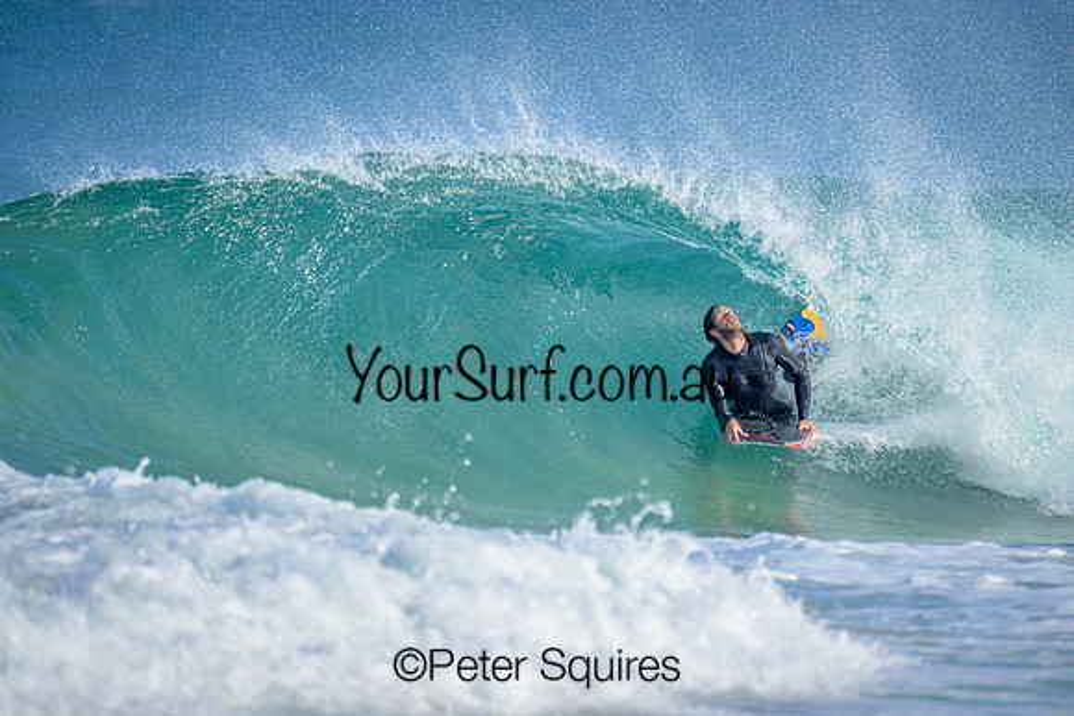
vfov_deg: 1.7
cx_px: 537
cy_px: 358
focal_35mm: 800
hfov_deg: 2.6
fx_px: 23871
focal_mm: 800
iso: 160
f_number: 6.3
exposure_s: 1/800
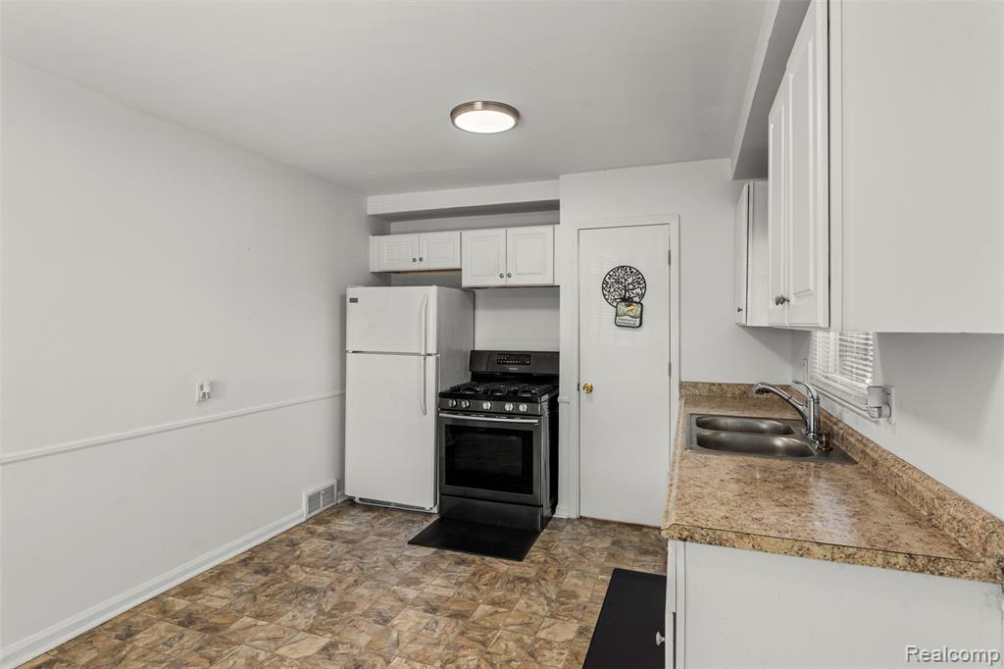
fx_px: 502
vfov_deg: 67.3
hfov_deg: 90.0
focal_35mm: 18
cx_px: 502
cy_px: 334
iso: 400
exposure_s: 1/8
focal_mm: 18
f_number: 8
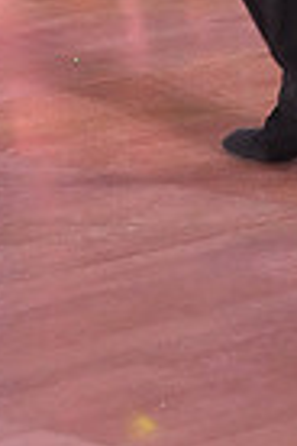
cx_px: 8
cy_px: -465
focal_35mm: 312
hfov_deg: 4.4
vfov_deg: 6.4
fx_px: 3861
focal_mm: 74
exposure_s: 1/320
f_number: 5.6
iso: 5000
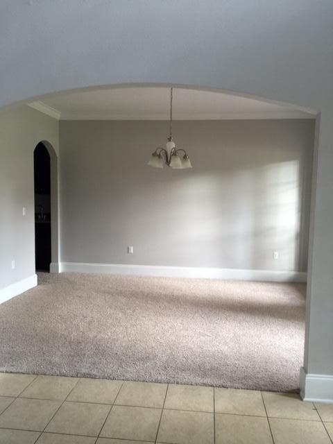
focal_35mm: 29
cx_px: 166
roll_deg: -0.6
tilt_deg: -3.1
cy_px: 222
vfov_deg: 61.7
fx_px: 372
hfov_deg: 48.2
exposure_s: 1/15
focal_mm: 4.15
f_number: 2.2
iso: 32
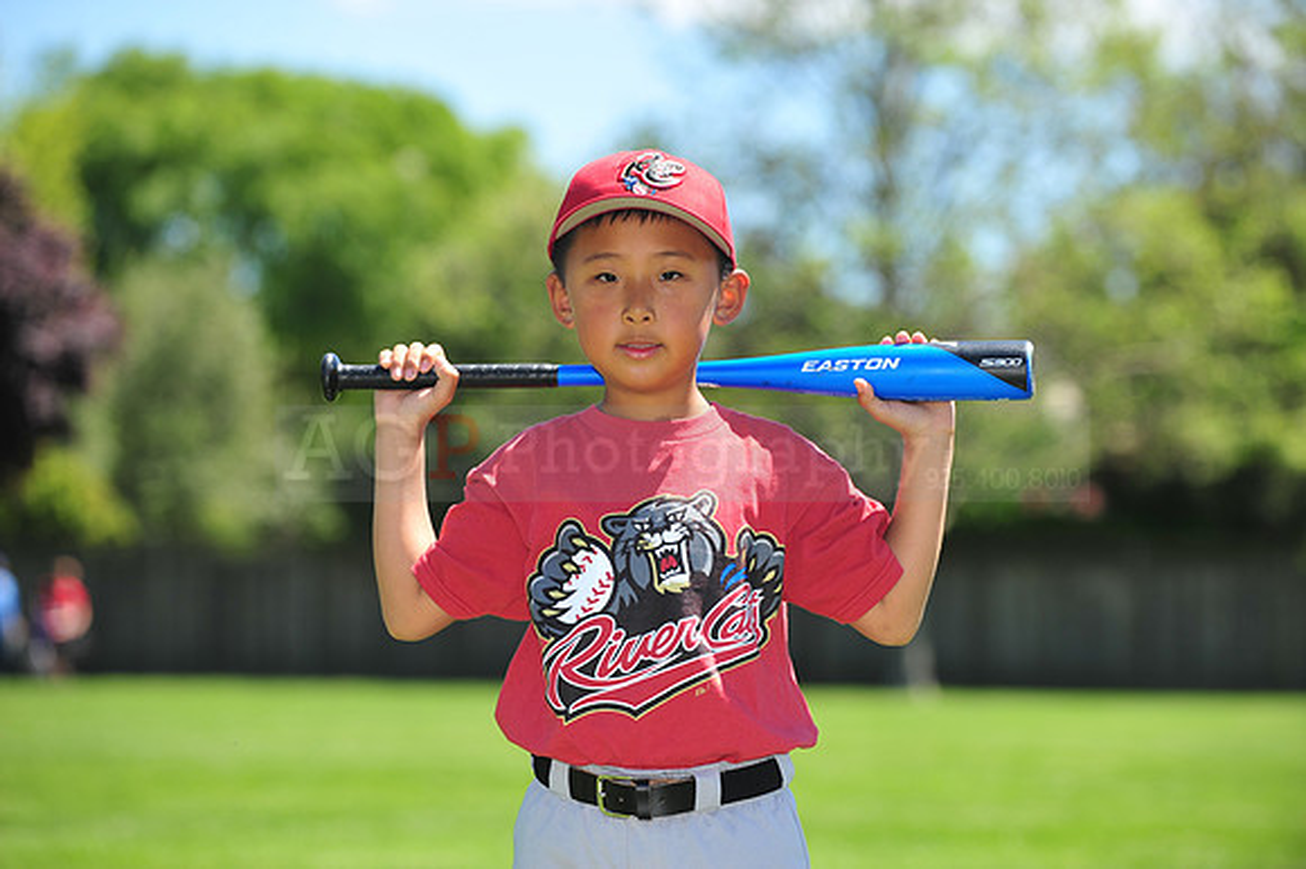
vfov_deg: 9.1
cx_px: 653
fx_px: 5438
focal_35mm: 150
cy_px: 434
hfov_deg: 13.7
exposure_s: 1/640
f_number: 4.5
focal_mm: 150
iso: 200
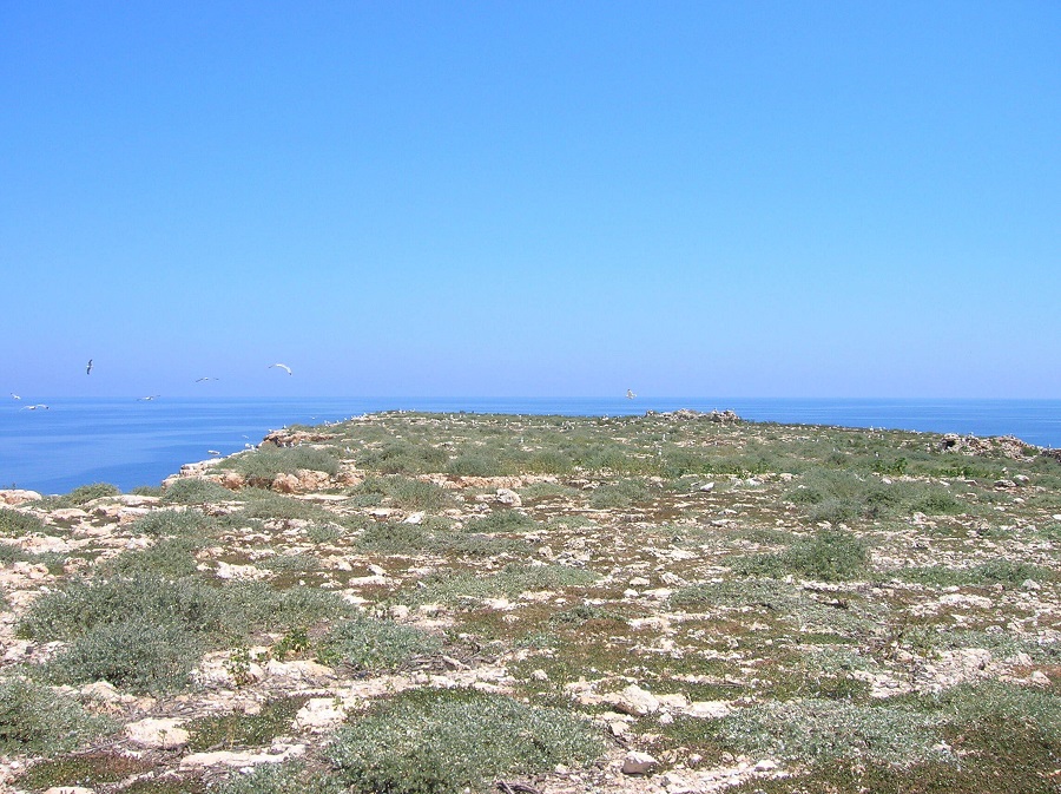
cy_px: 397
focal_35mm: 34
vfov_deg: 41.7
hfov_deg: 54.0
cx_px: 530
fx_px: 1041
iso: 50
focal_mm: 5.7
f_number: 4.9
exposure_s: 1/382
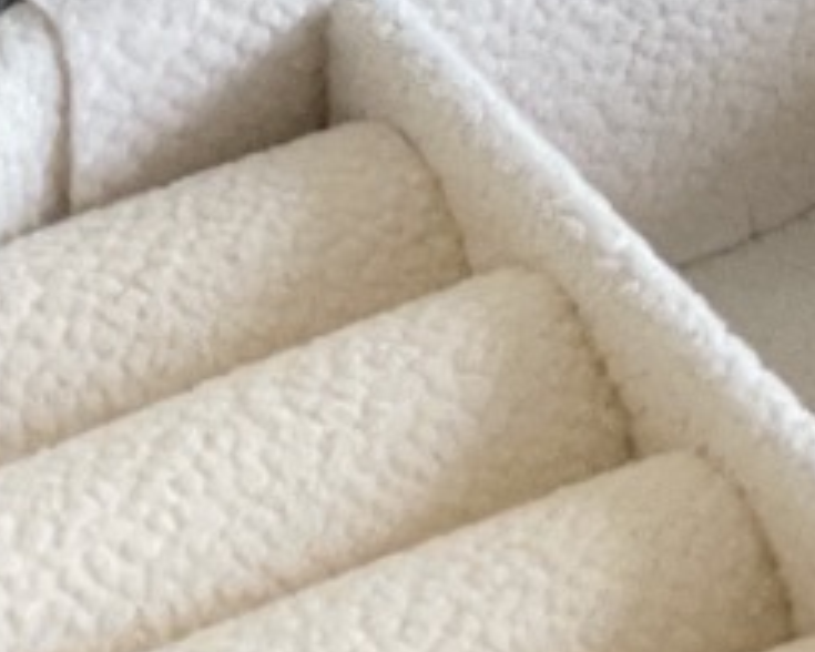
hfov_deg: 5.2
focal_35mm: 373
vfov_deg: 4.1
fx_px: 8997
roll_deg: -1.7
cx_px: 389
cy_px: -386
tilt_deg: -32.6
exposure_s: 1/120
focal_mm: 6
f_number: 2
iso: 250
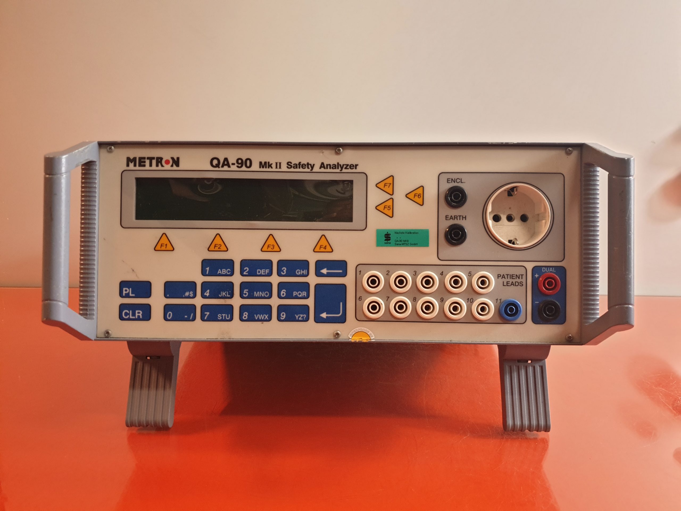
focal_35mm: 26
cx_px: 340
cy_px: 256
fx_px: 511
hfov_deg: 67.3
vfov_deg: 53.1
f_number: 1.5
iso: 250
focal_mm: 4.3
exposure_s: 1/50
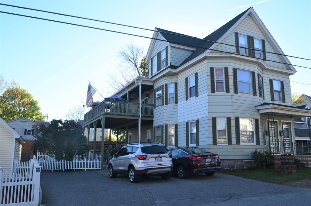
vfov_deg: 43.4
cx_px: 156
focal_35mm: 30
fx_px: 259
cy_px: 103
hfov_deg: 62.0
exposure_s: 1/100
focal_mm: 20
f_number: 11
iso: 200
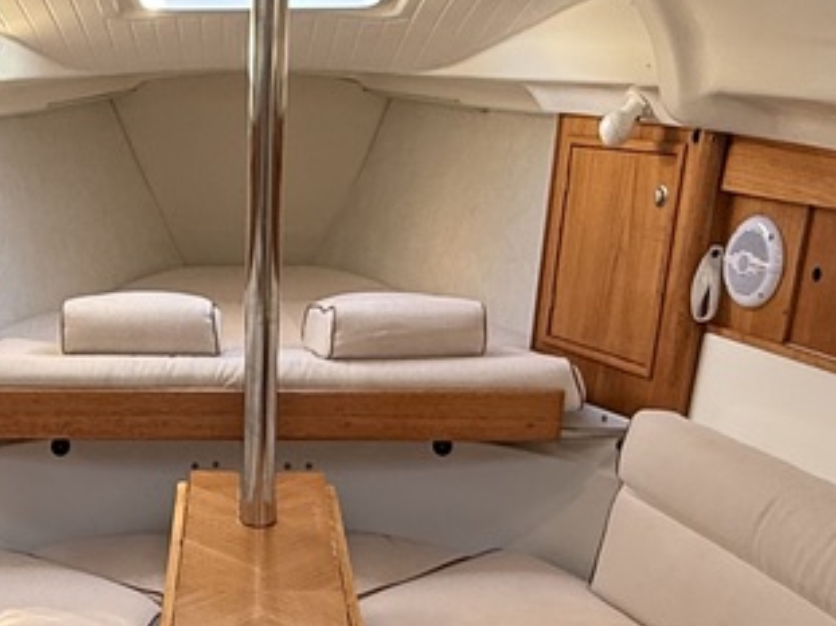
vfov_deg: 24.7
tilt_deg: -27.6
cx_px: 202
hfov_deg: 34.7
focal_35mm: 54
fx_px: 1304
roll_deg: +0.6
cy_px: 728
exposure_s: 1/99
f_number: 2.2
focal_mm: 2.22
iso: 160
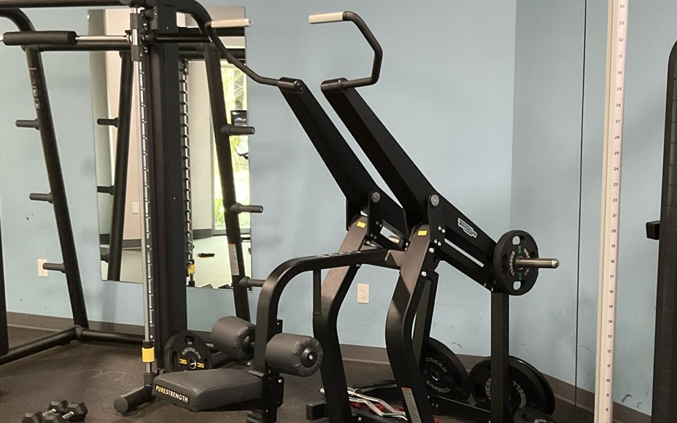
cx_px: 438
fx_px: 978
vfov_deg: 24.3
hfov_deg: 37.9
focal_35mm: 53
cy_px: 273
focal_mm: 3
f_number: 1.8
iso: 250
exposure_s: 1/60
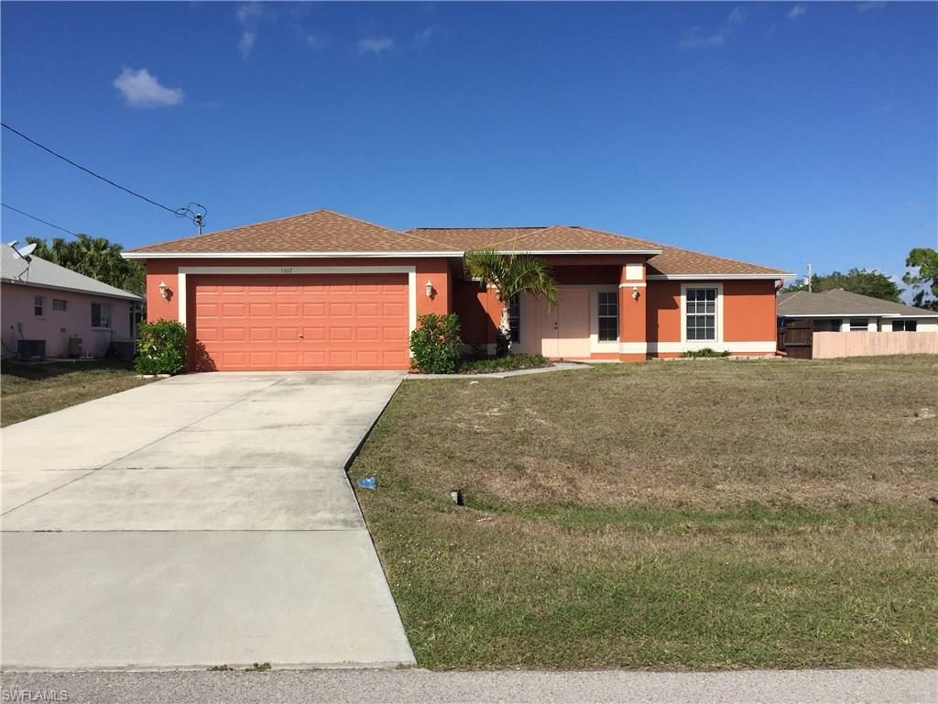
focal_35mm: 29
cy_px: 352
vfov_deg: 48.2
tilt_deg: -0.5
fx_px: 786
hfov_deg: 61.7
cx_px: 469
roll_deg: -1.0
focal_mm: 4.15
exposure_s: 1/3300
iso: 32
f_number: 2.2
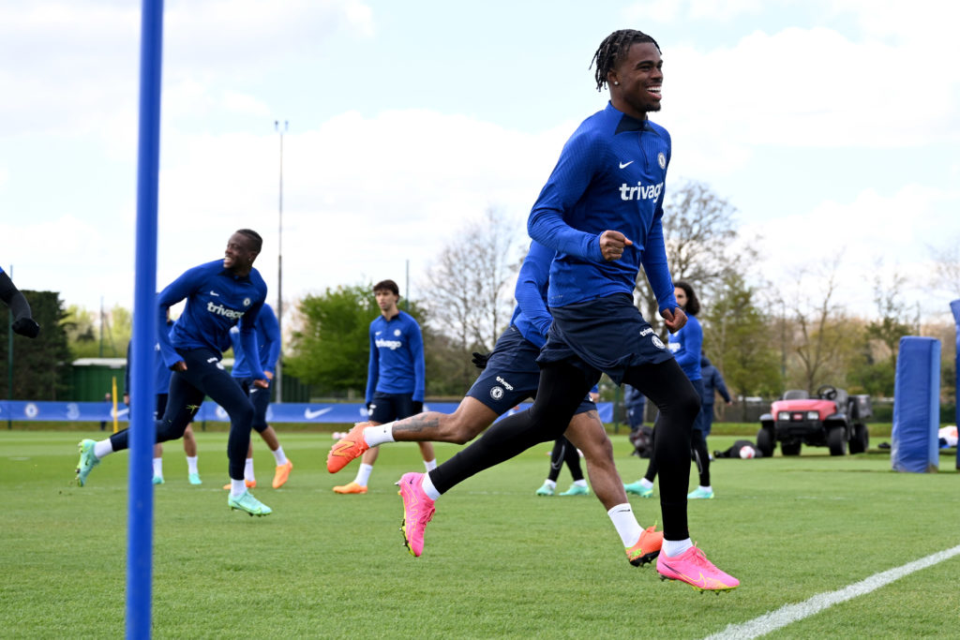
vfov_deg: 23.0
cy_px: 320
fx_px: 1573
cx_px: 480
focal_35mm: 59
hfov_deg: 33.9
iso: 500
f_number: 4
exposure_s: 1/1600
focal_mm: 59
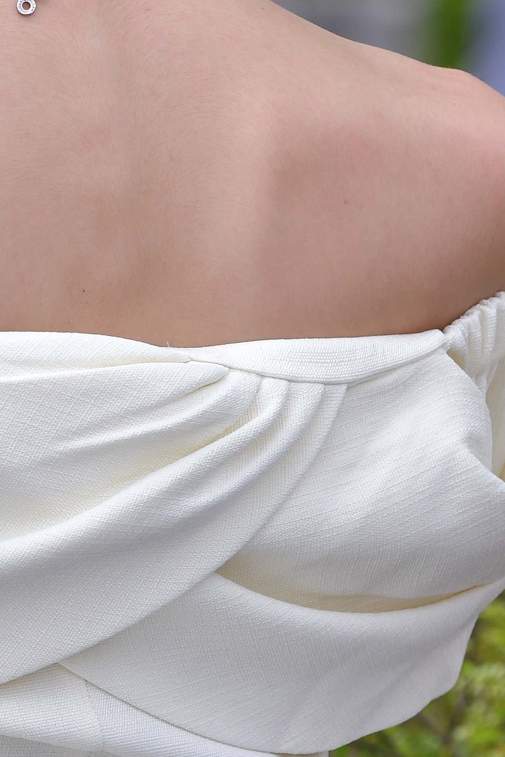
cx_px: -185
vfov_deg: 3.2
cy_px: 759
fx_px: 13592
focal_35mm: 646
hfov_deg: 2.1
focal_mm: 150
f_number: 5
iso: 280
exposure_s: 1/640
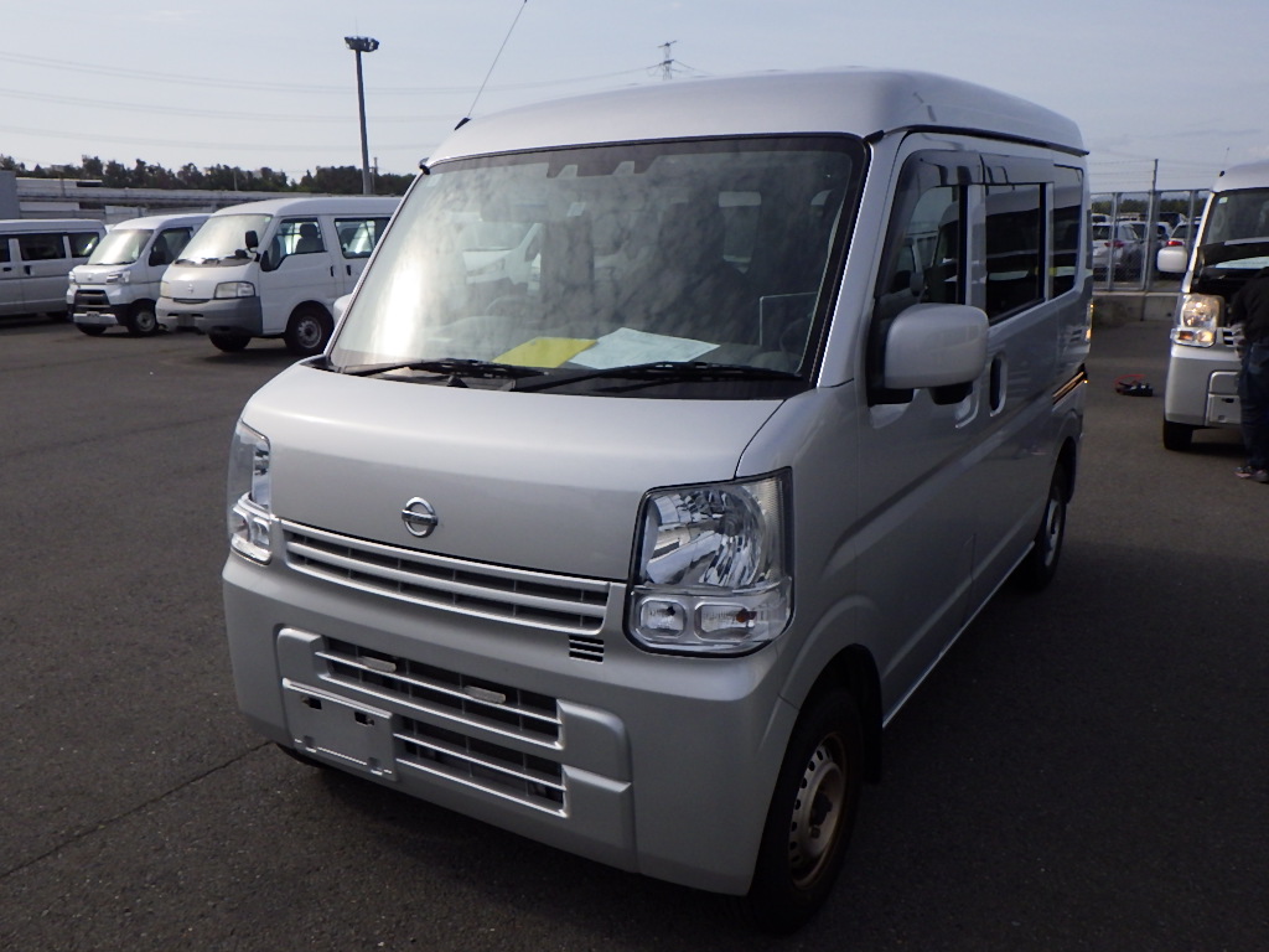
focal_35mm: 28
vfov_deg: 49.7
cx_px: 634
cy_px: 476
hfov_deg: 63.4
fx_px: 1026
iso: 250
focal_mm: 5
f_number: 4.2
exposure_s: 1/2500
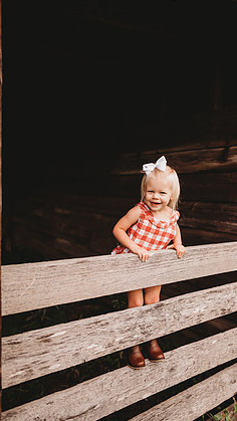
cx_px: 137
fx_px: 301
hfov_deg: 42.8
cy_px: 212
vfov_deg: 69.8
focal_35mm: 27
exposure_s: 1/1000
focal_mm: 24
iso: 100
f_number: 2.2
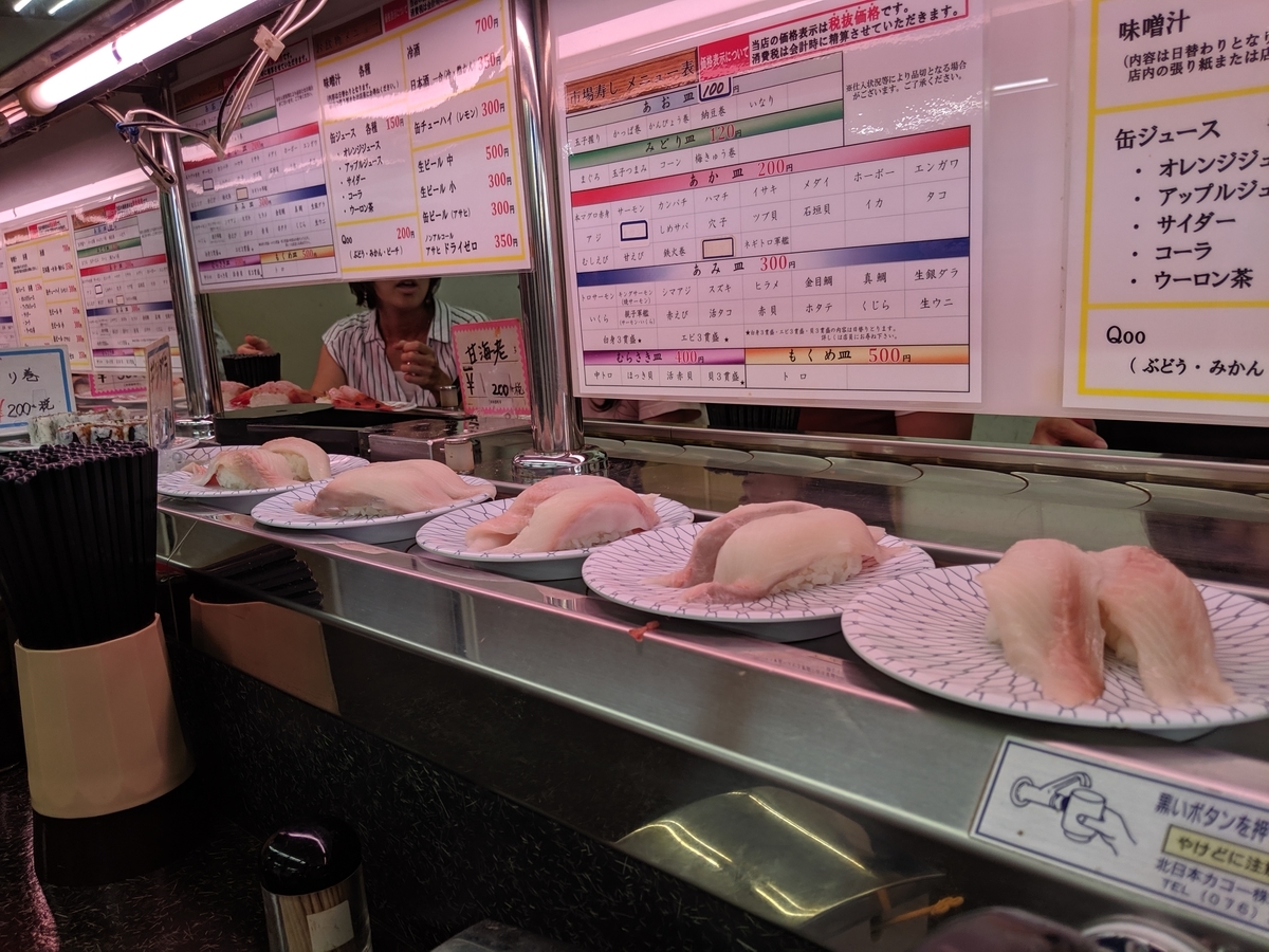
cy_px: 476
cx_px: 634
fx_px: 990
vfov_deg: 51.4
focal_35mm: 27
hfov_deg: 65.3
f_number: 1.8
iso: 53
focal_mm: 4.44
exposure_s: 1/197
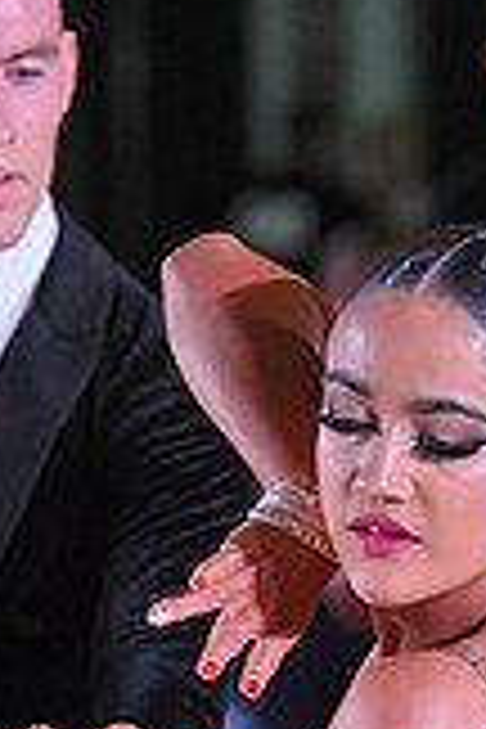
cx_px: 259
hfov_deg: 2.2
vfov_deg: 3.3
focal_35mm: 628
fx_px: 12716
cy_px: 1089
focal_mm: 175
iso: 5000
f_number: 5.6
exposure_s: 1/400
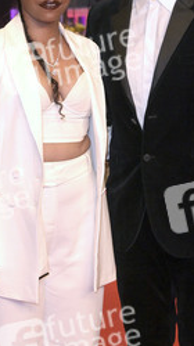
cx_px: 109
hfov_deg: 11.1
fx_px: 1000
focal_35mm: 109
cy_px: 131
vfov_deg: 19.6
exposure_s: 1/250
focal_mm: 65
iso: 3200
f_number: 6.3
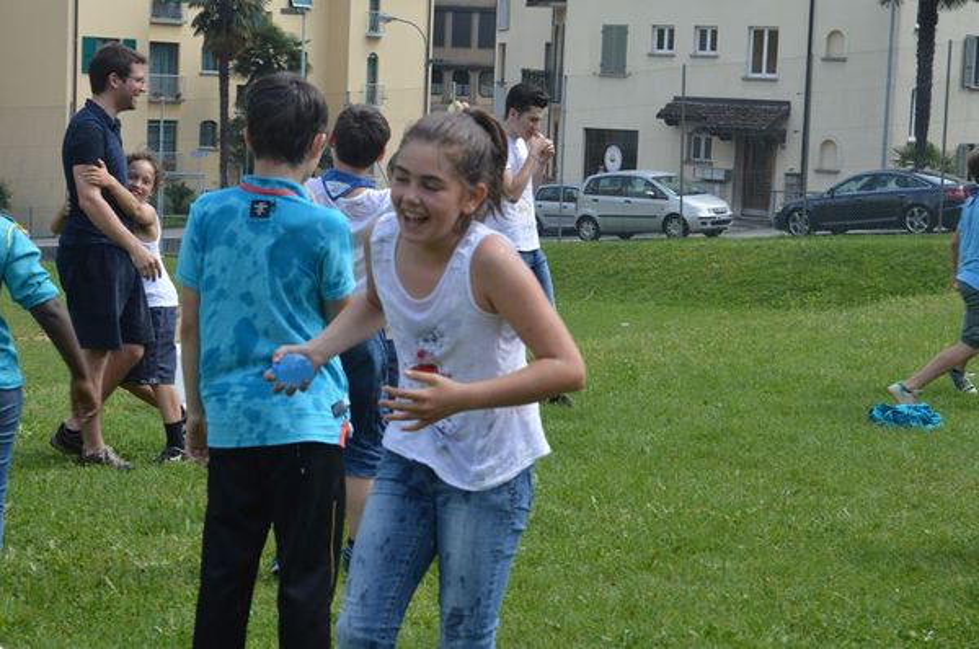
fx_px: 2118
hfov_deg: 26.0
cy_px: 324
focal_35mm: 78
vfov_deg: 17.4
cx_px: 490
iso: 100
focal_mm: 52
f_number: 7.1
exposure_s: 1/200
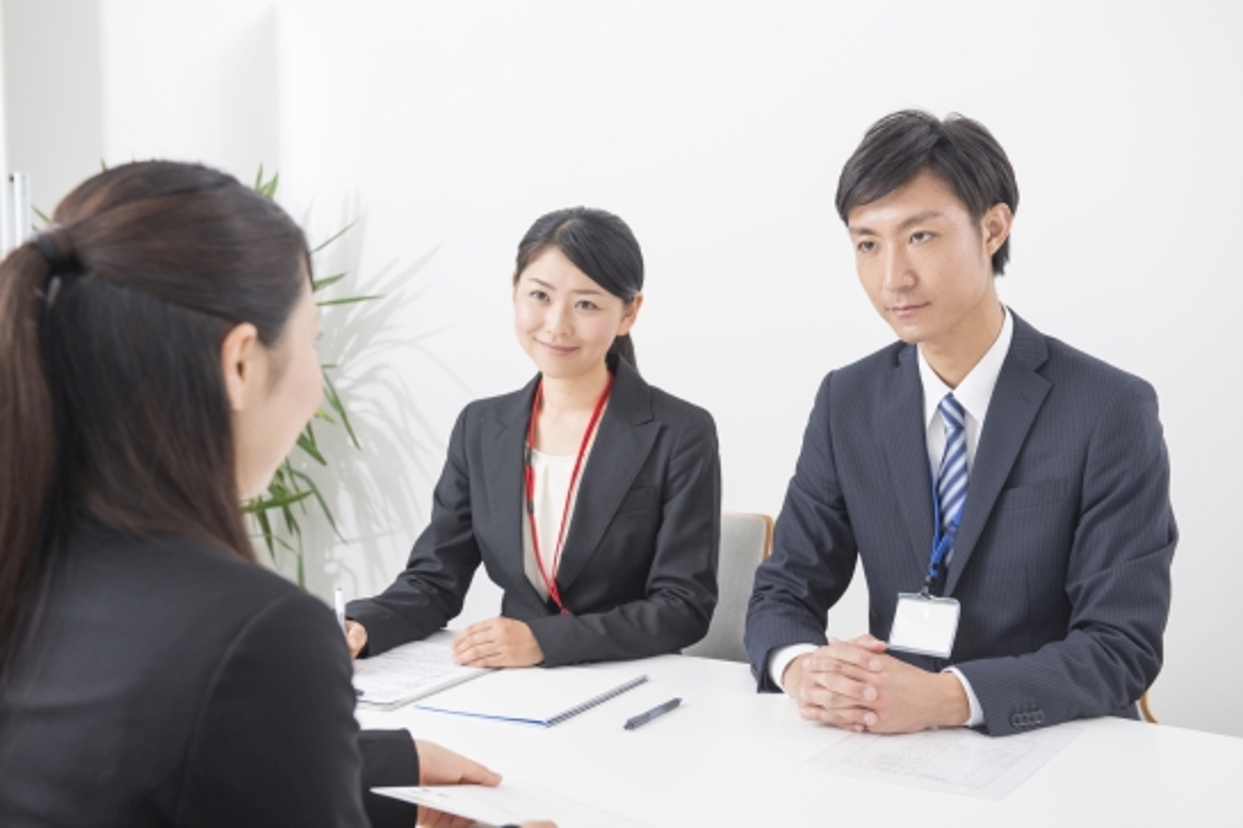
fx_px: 1898
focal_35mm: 55
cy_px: 414
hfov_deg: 36.3
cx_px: 622
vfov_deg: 24.6
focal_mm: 55
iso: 200
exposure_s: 1/200
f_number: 5
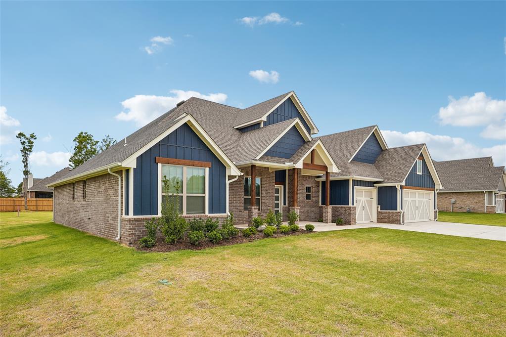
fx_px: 285
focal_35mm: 20
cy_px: 168
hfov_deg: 83.1
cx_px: 253
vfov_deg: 61.2
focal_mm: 20.3
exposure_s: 1/160
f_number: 8
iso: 100
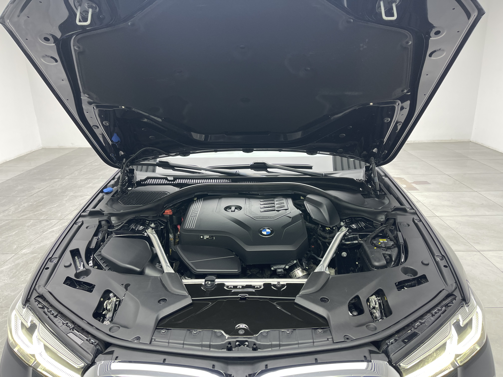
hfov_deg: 69.4
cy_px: 188
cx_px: 252
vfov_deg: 54.9
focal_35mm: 25
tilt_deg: -18.2
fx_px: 363
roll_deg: +1.4
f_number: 1.6
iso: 125
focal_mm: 5.1
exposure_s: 1/98
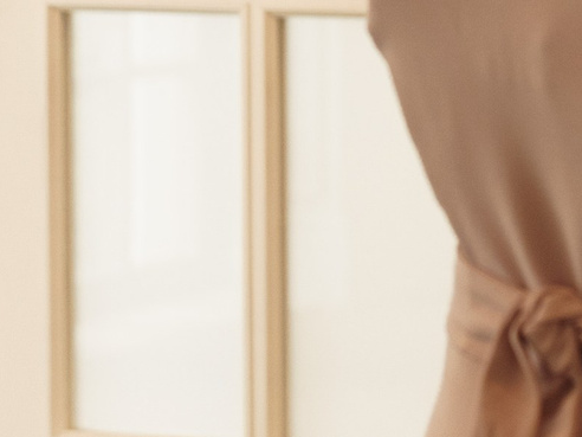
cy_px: -173
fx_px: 4119
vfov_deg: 6.0
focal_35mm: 245
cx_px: 1483
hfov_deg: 7.5
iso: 400
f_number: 3.2
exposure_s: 1/125
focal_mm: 49
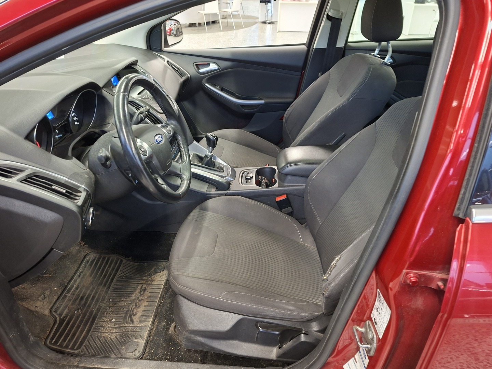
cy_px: 184
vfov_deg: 58.9
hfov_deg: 73.9
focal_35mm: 23
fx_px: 327
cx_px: 246
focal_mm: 5.54
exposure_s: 1/24
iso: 400
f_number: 1.8
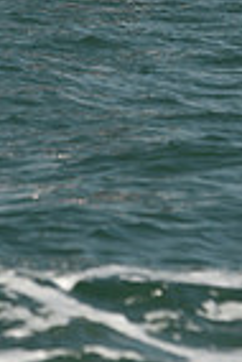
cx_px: 144
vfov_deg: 4.1
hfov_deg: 2.8
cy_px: -206
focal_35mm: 499
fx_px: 5019
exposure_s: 1/800
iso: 250
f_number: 5
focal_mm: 122
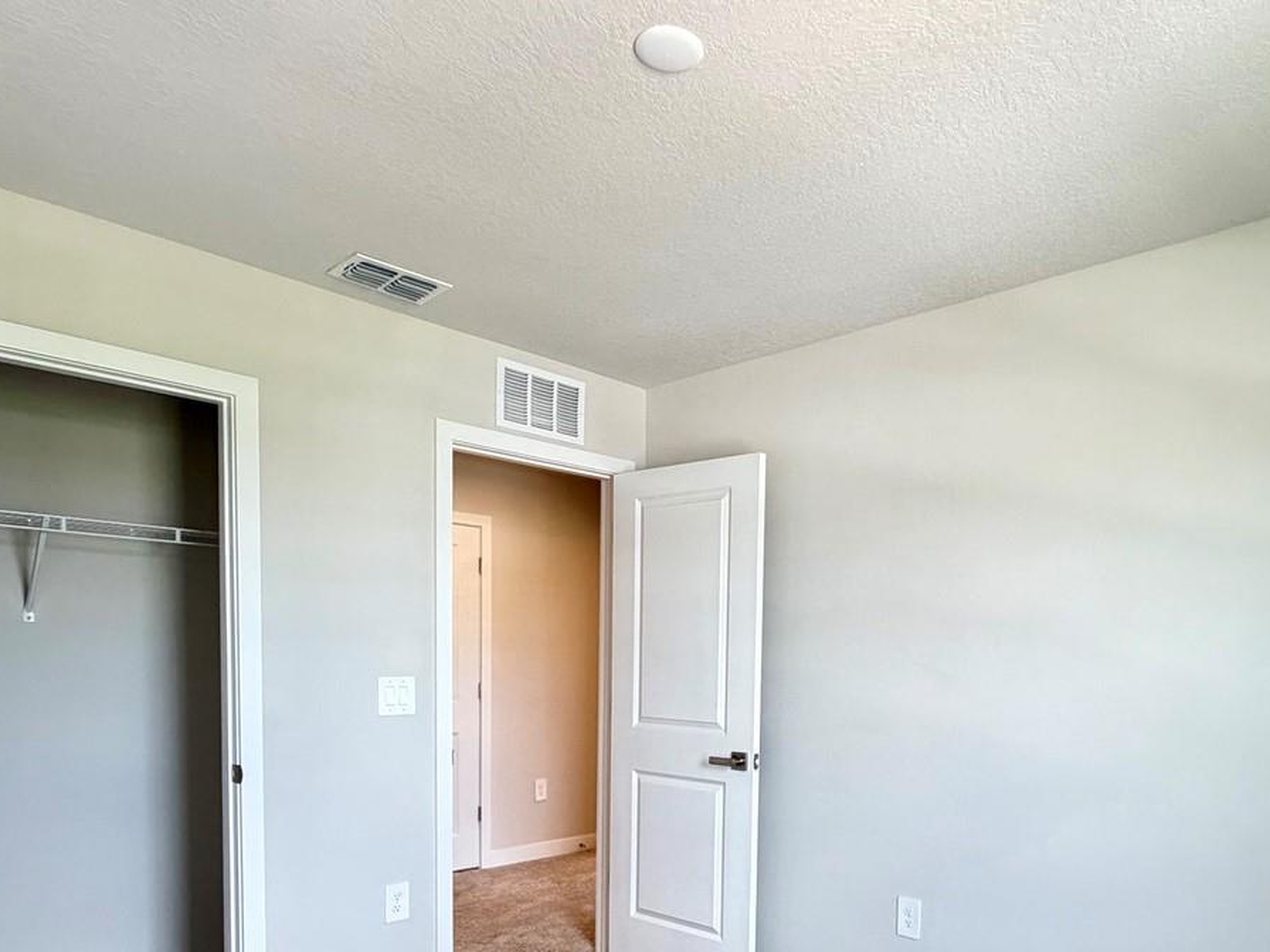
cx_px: 754
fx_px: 917
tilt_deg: -3.7
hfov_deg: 68.8
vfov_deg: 52.5
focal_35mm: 25
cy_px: 714
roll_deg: -0.8
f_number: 2.2
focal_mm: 2.22
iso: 250
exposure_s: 1/120
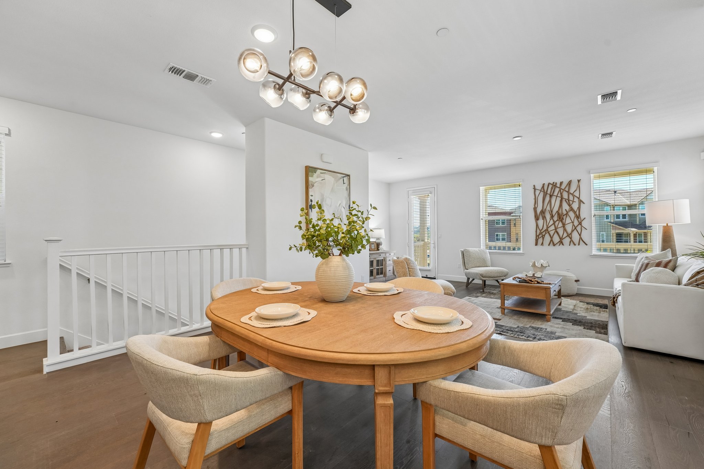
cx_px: 352
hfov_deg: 104.3
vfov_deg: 81.2
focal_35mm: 14
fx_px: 274
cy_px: 234
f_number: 8
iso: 640
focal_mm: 14
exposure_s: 1/20
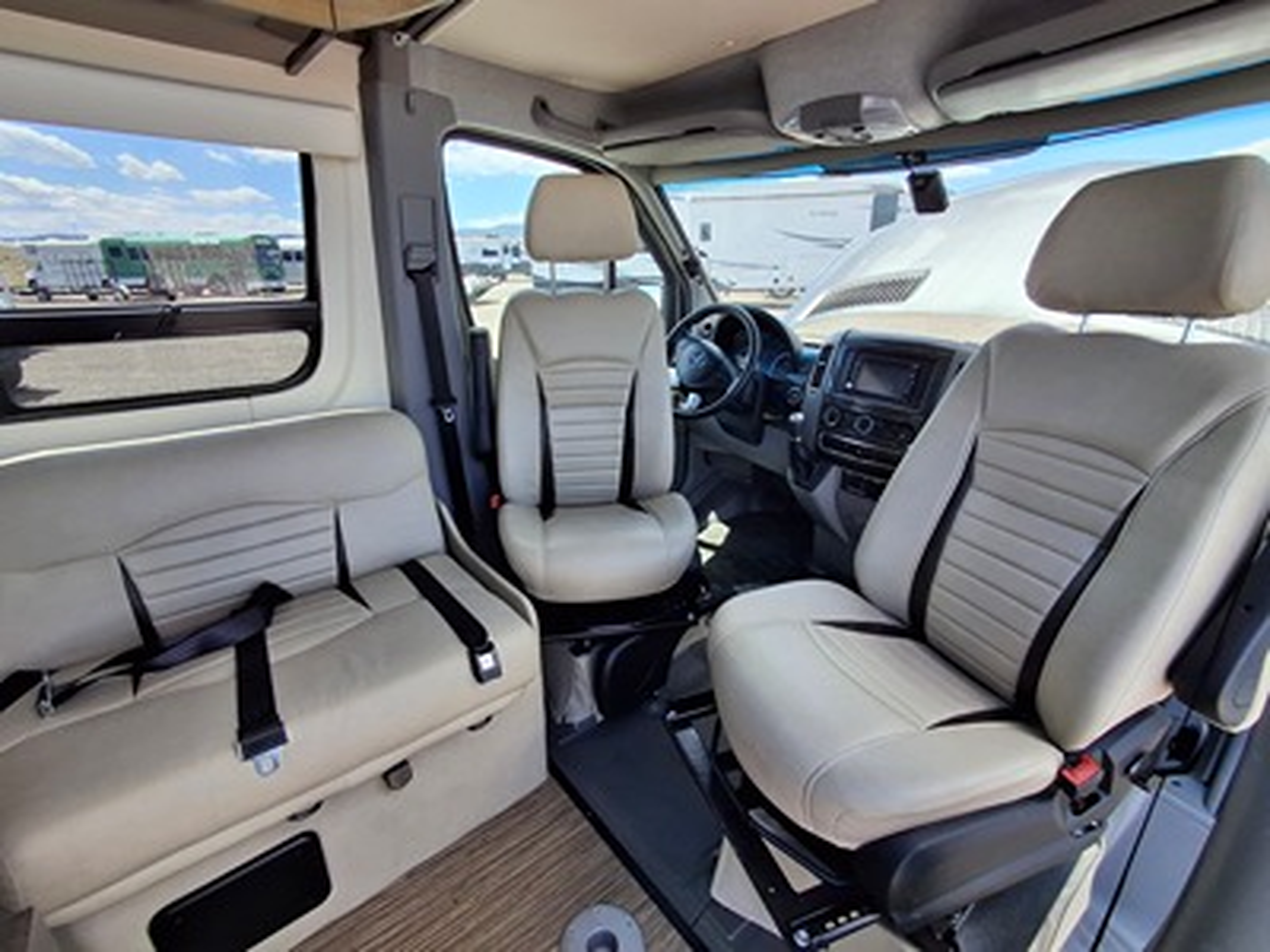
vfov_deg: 78.1
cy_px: 476
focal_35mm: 16
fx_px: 587
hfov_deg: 94.5
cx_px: 635
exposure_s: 1/301
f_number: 2.2
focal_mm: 1.64
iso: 40
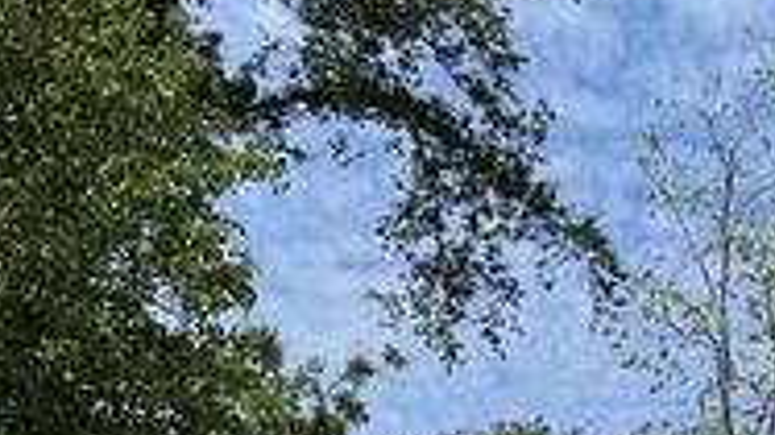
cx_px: 589
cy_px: 445
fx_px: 1438
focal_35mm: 70
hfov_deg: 29.6
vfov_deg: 16.8
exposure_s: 1/5814
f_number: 1.78
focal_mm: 6.76
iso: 80
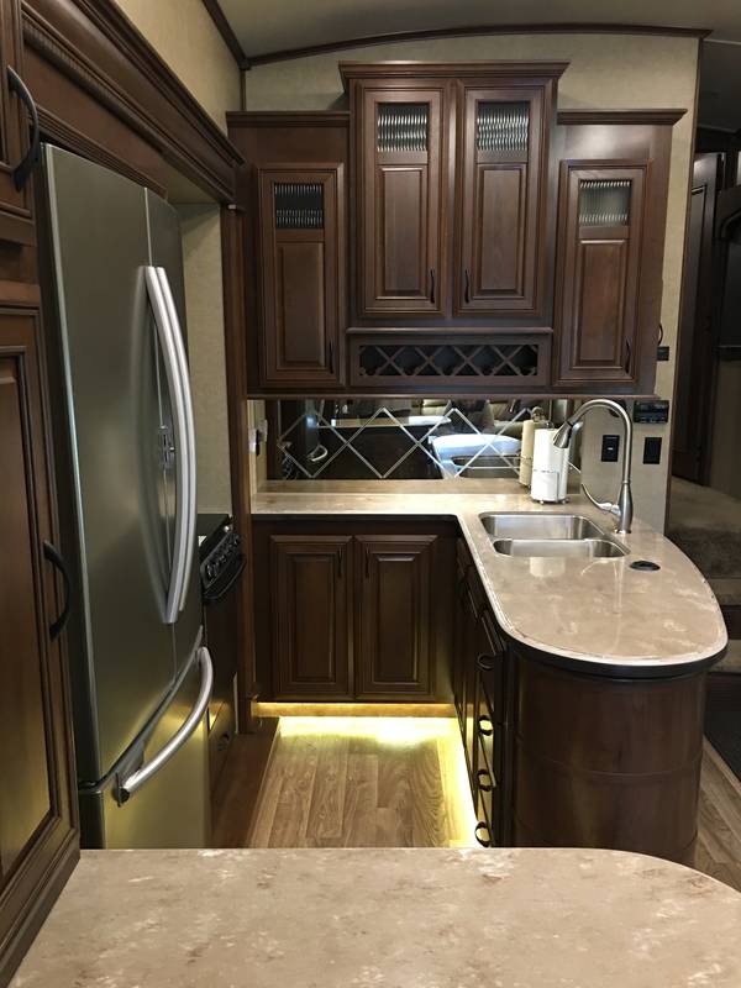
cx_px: 370
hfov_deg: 48.2
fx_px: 828
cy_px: 494
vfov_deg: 61.7
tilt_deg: -10.5
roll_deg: +0.5
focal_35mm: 29
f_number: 2.2
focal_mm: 4.15
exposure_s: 1/10
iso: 100
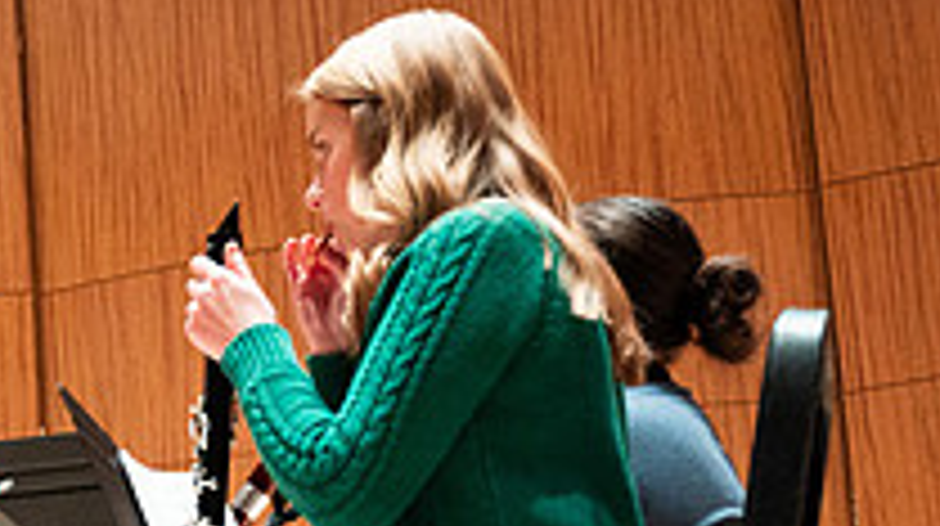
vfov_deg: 9.3
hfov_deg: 15.7
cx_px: -322
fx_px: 3212
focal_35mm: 129
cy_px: 492
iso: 1600
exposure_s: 1/160
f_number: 4
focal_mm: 37
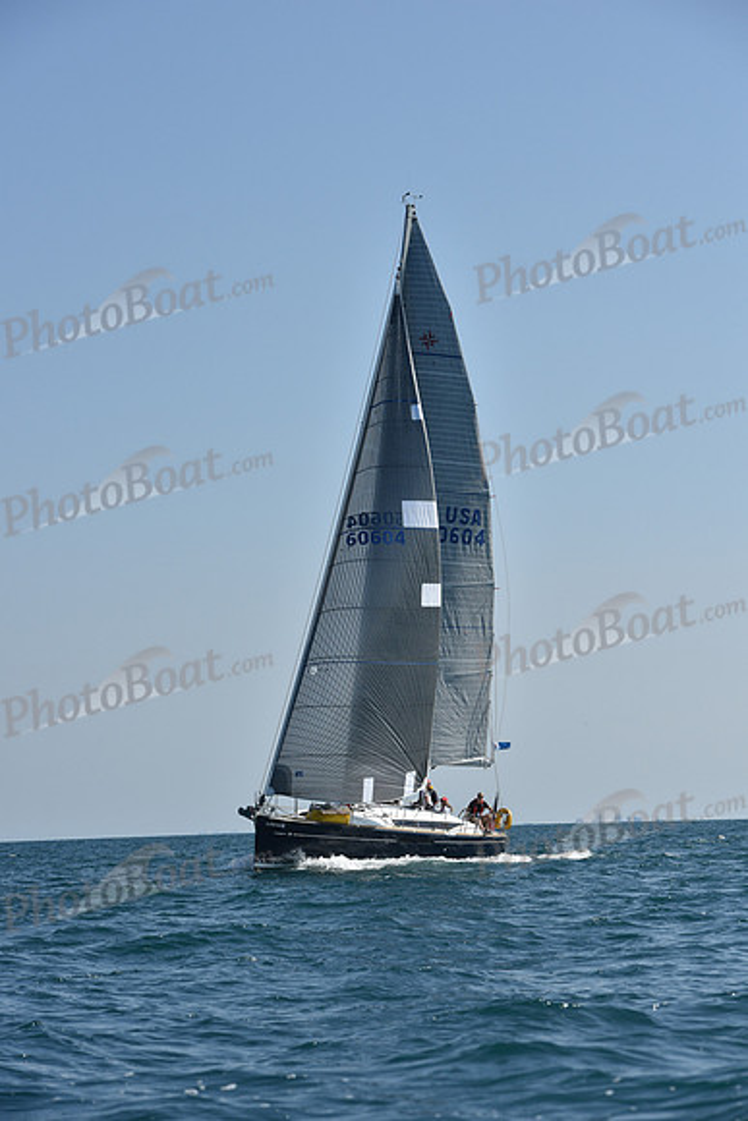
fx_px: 3488
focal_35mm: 112
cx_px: 374
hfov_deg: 12.2
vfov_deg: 18.3
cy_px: 560
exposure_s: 1/1600
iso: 250
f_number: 8
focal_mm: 112
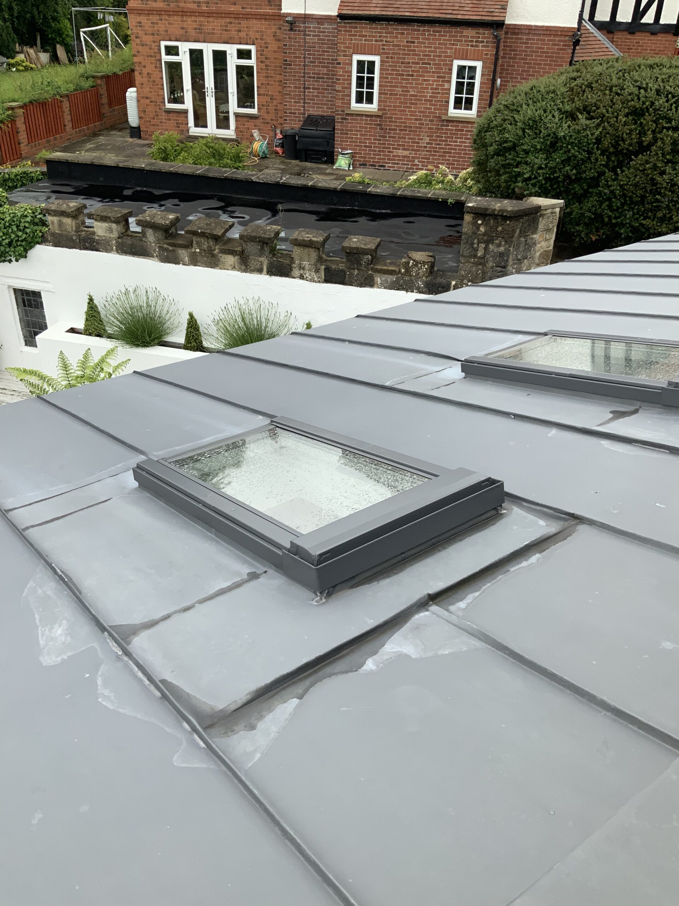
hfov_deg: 48.2
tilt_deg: -32.6
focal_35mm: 29
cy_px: 453
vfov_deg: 61.7
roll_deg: -1.5
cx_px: 340
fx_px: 758
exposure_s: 1/883
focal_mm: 3
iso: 16
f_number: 1.8
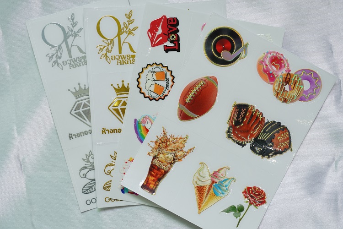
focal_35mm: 60
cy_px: 114
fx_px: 572
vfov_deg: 22.6
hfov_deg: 33.4
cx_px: 172
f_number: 6.3
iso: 320
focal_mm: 40
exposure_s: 1/60
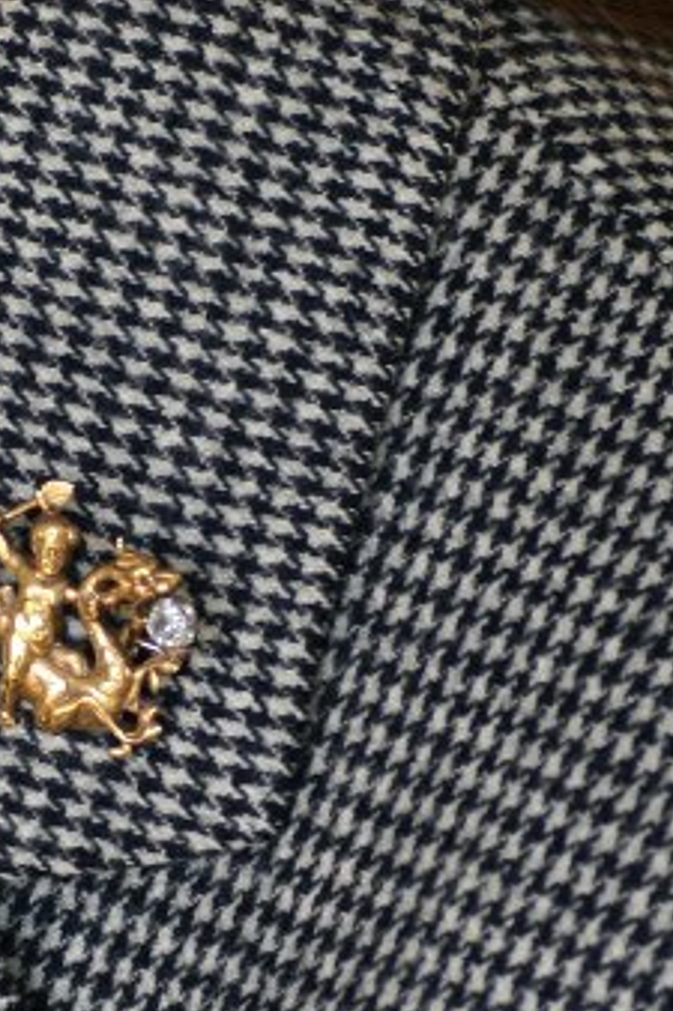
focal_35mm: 373
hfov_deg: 3.7
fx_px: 10469
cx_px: 12
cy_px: 646
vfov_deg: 5.5
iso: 200
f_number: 3.2
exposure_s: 1/125
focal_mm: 70
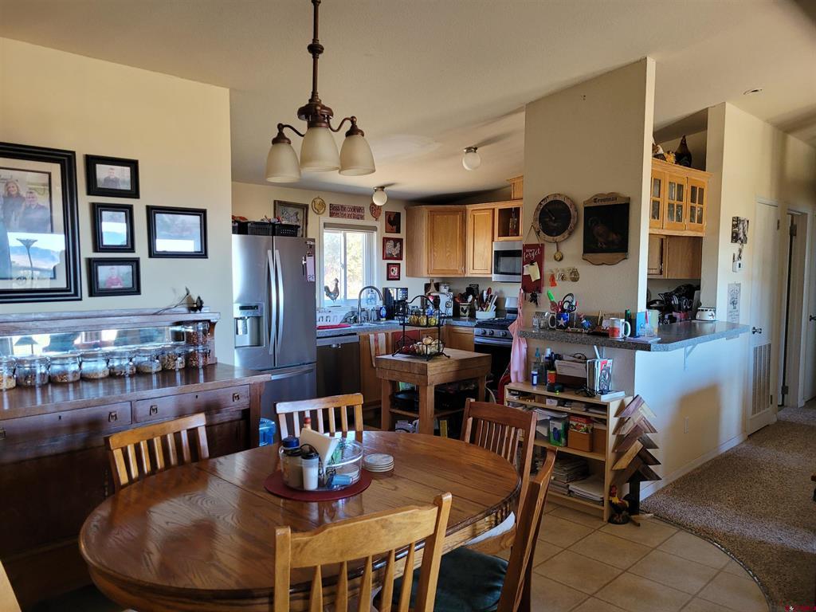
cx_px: 408
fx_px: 613
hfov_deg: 67.3
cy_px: 306
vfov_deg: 53.1
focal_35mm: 26
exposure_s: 1/40
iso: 250
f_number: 1.8
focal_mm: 5.4
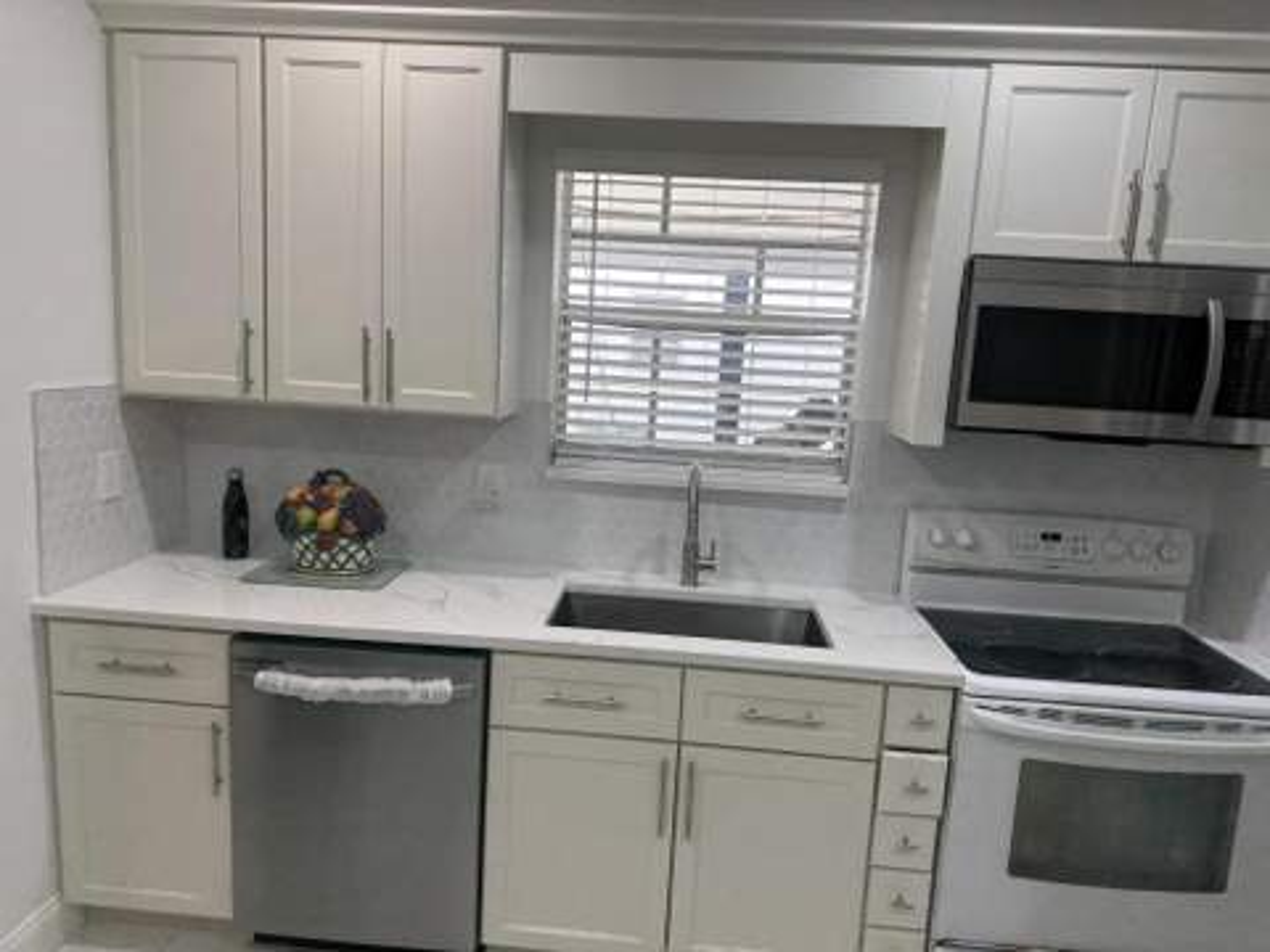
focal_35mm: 24
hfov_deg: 71.6
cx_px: 635
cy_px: 476
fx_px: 881
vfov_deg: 56.8
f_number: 1.78
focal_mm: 6.76
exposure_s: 1/208
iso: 160
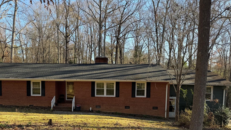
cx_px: 99
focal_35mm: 30
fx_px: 184
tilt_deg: -3.8
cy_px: 87
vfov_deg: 38.5
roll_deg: -0.4
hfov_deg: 64.0
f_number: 1.78
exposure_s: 1/772
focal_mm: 6.76
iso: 80
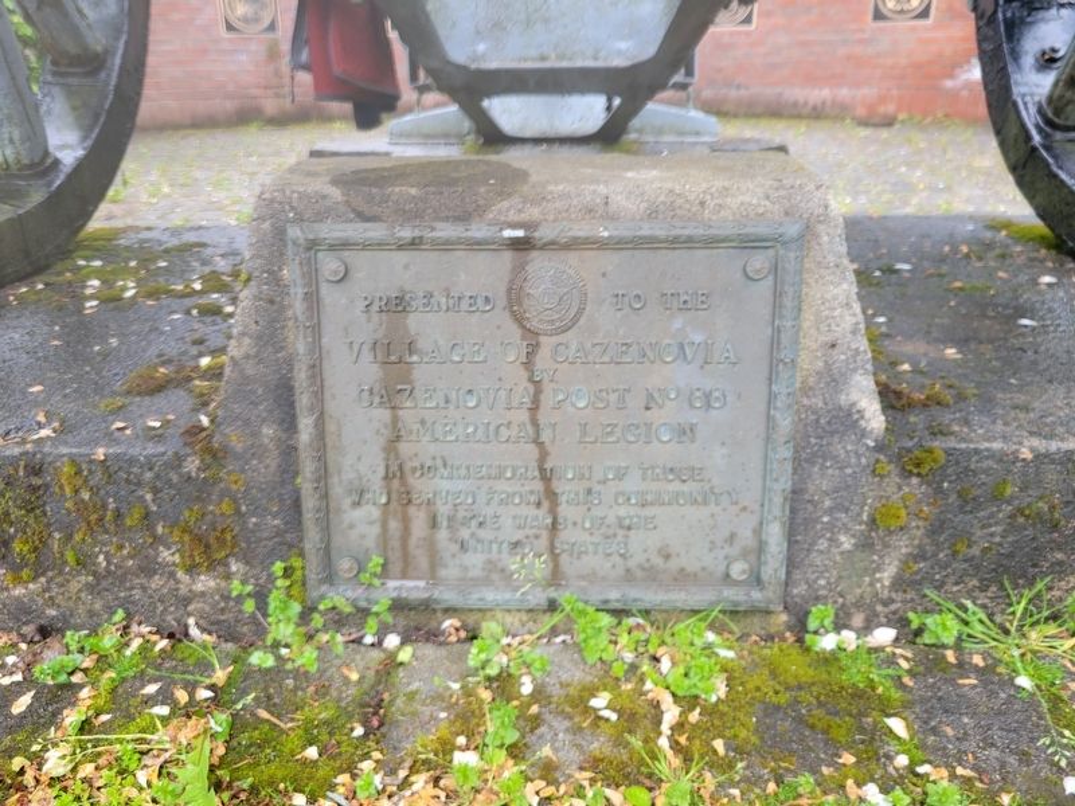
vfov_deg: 53.1
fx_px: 807
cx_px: 538
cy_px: 403
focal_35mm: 26
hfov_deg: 67.3
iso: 125
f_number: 1.8
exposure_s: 1/120
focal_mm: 5.4
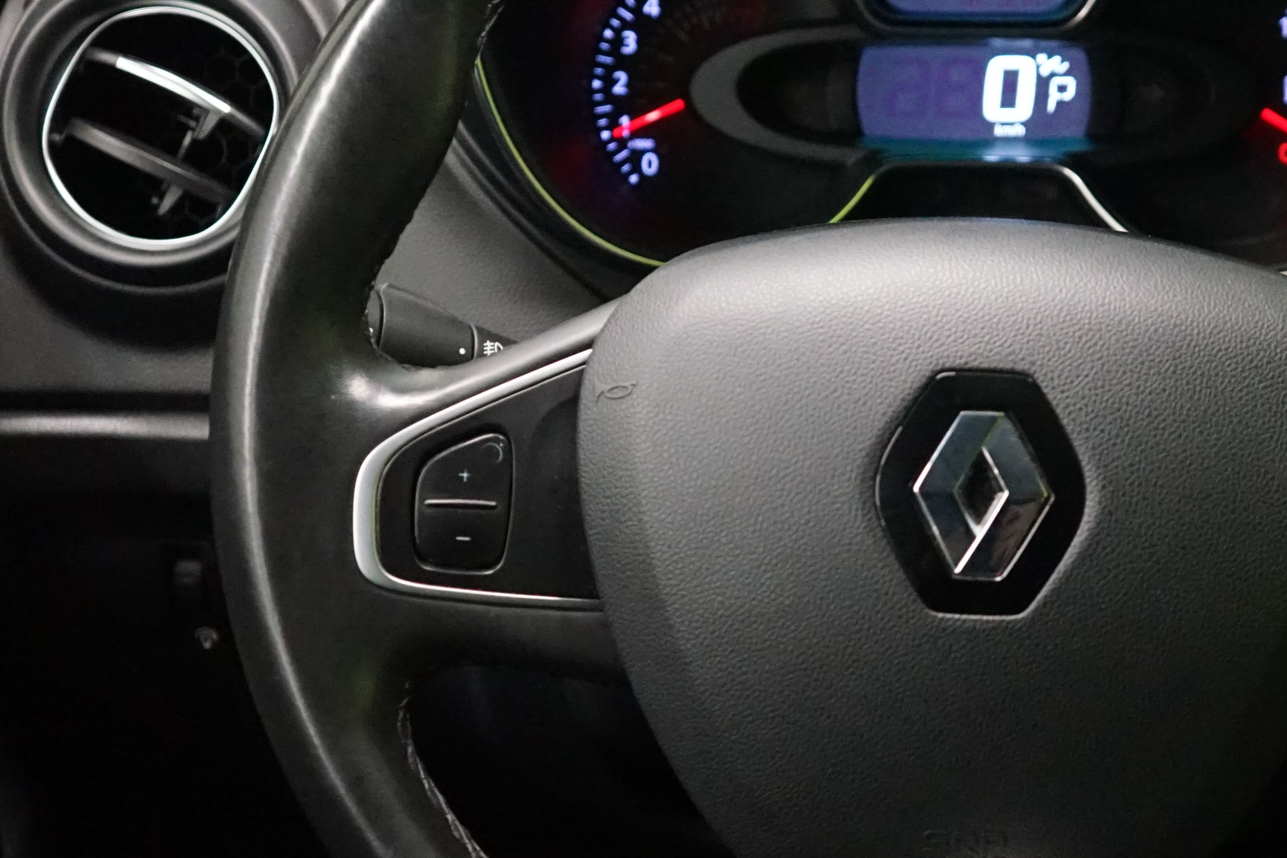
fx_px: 2645
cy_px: 425
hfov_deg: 27.0
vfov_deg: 18.4
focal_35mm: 74
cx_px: 961
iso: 6400
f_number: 4
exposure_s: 1/60
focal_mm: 36
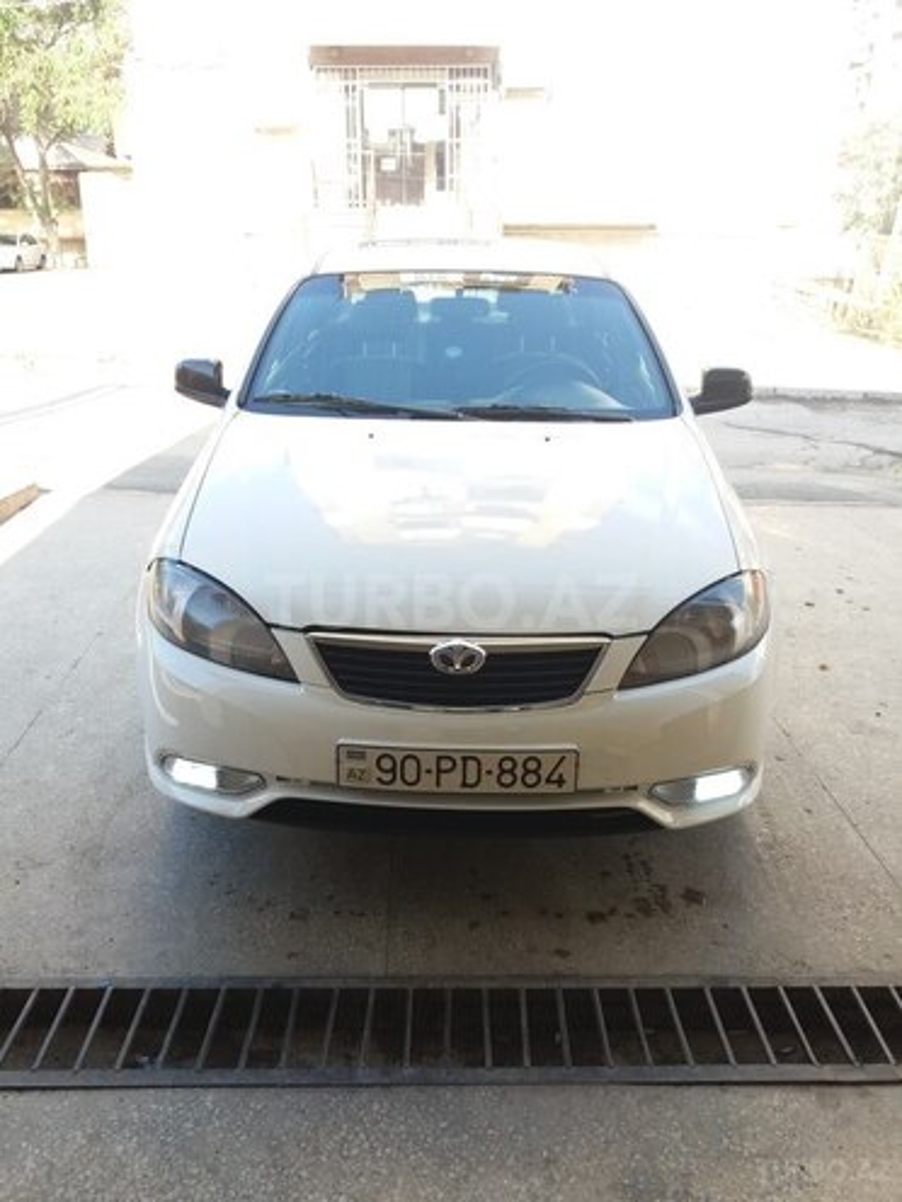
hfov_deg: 49.7
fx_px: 973
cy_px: 601
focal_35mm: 28
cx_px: 451
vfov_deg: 63.4
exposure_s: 1/201
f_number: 1.9
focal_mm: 3.7
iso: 64
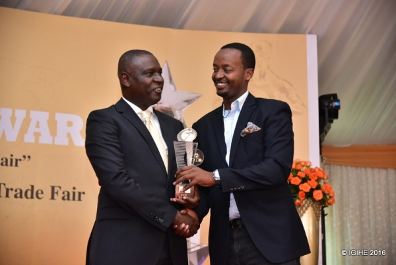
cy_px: 132
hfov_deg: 26.0
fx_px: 859
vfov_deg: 17.5
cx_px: 198
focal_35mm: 78
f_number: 4.5
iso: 4000
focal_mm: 78
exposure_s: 1/250
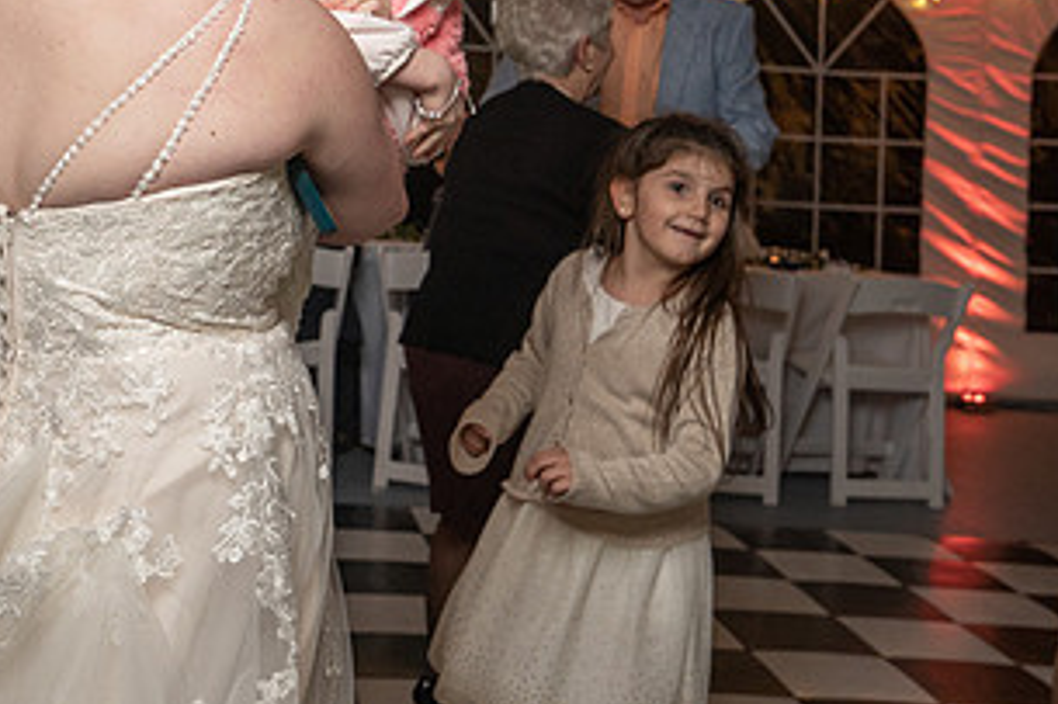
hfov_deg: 33.4
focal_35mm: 59
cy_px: 179
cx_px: 298
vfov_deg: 22.8
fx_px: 1733
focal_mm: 31
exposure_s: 1/250
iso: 2000
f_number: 5.6
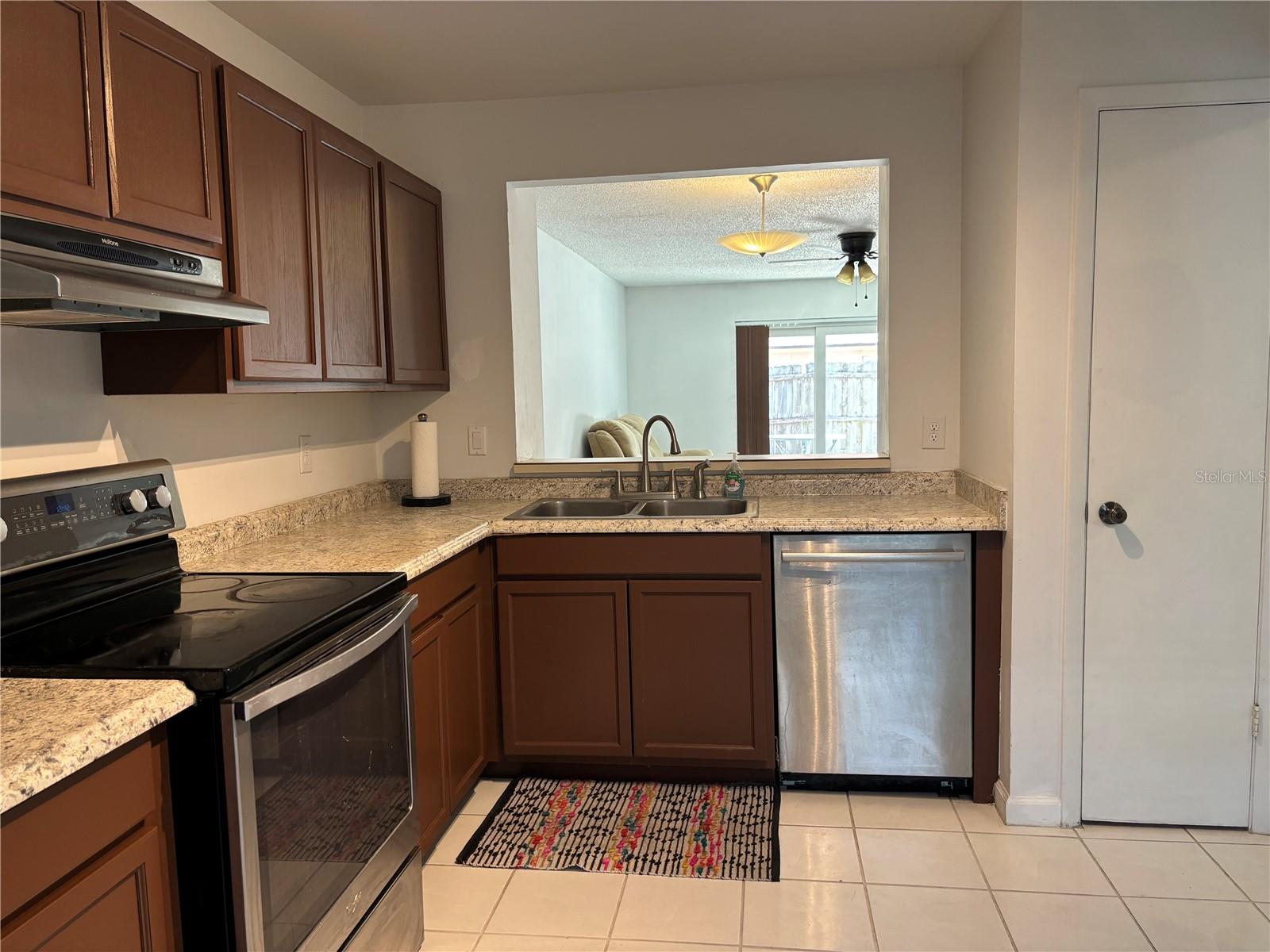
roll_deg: +1.2
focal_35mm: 26
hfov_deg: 67.3
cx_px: 635
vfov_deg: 53.1
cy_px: 476
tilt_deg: -5.4
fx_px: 954
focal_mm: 5.96
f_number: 1.6
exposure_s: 1/60
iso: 125
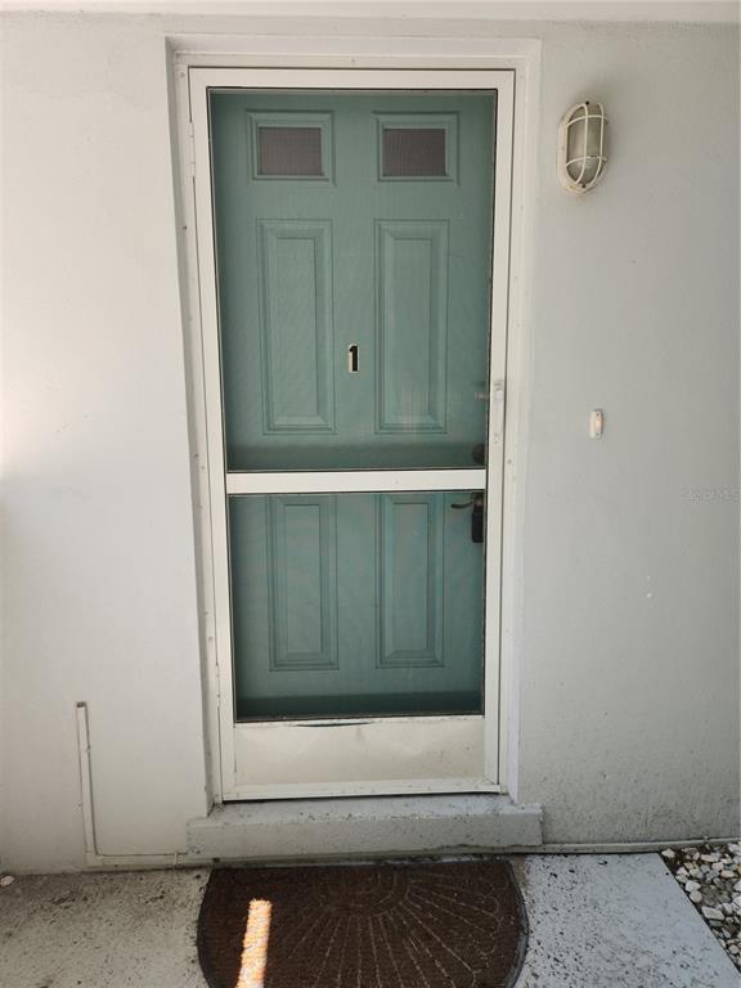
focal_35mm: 23
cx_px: 370
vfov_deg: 73.9
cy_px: 494
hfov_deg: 58.9
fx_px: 656
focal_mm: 5.4
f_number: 1.8
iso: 20
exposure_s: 1/217
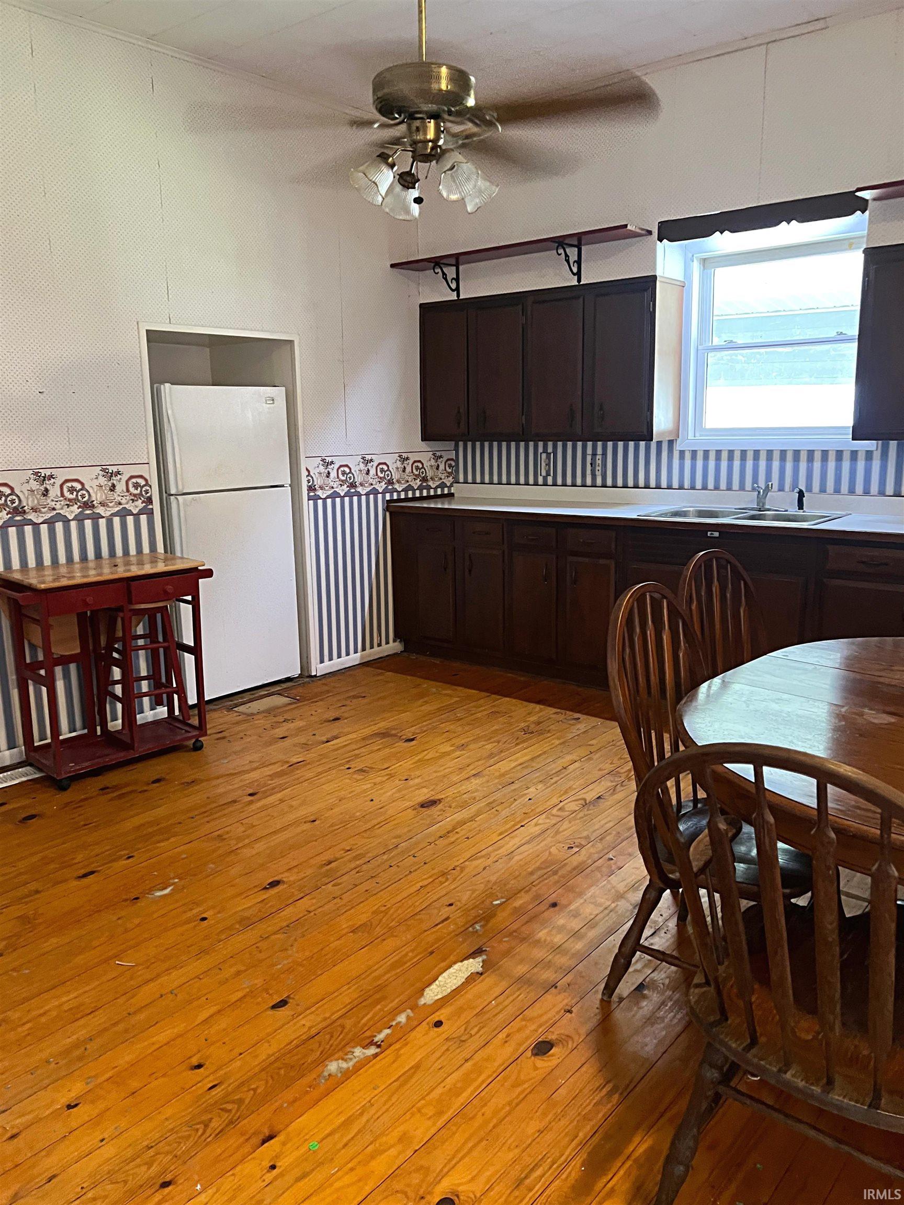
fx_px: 905
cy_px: 602
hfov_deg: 53.1
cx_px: 452
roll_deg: +1.2
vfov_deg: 67.3
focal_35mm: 26
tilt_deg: -12.1
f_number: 1.5
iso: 500
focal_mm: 5.7
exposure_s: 1/40
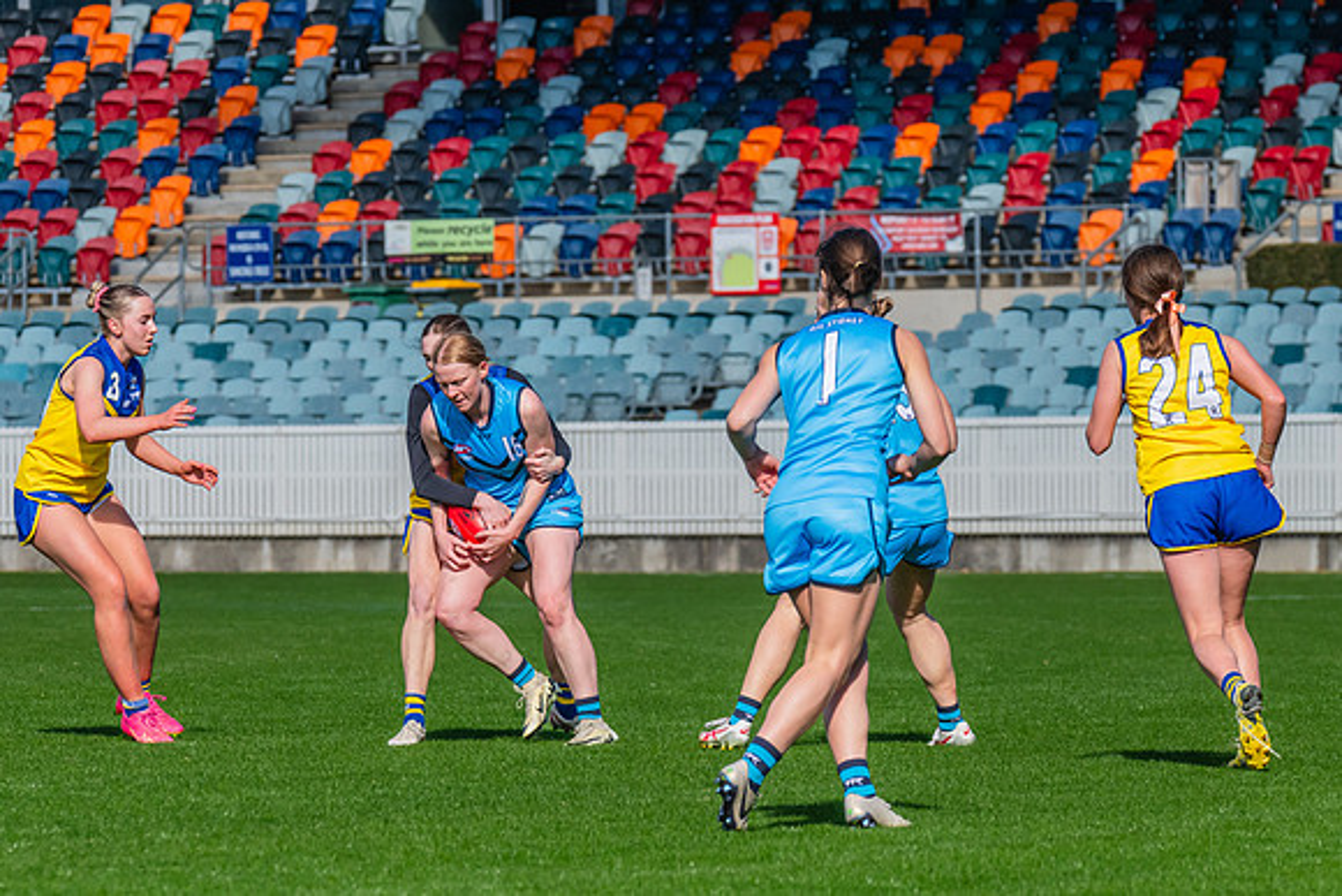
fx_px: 12515
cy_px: 382
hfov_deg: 6.1
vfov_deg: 4.1
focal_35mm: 336
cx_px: 569
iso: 800
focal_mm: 270
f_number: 10
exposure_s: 1/1250
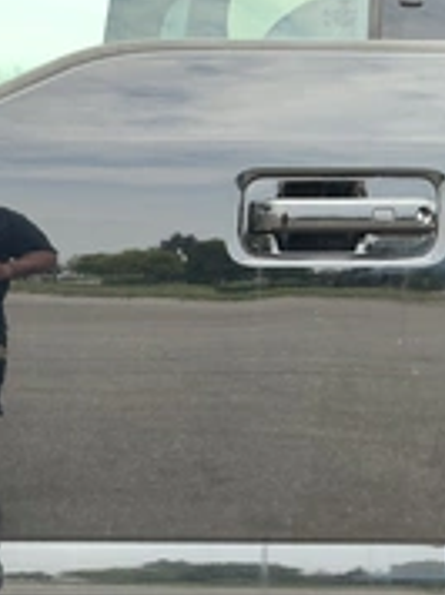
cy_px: 408
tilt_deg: -11.5
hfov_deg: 21.9
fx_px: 1082
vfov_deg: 30.5
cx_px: -57
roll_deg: -1.6
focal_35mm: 63
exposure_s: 1/122
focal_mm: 3
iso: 25
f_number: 1.8
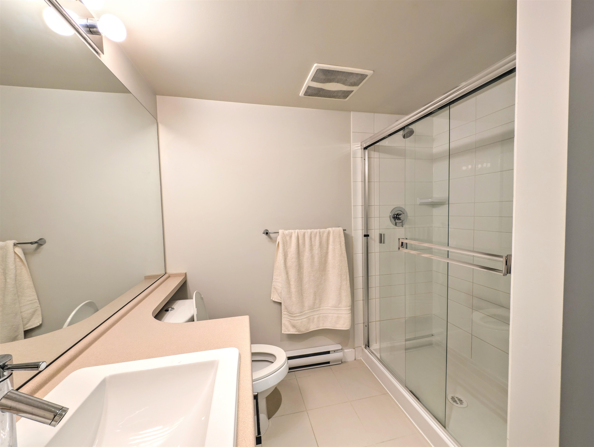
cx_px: 297
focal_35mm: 12
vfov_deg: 94.6
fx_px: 206
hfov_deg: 110.5
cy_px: 224
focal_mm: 2.23
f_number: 1.95
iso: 36
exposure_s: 1/40
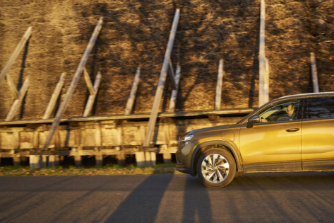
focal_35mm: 39
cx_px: 217
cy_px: 81
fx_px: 362
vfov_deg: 34.0
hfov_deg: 48.9
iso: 100
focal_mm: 24
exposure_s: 1/200
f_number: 3.5
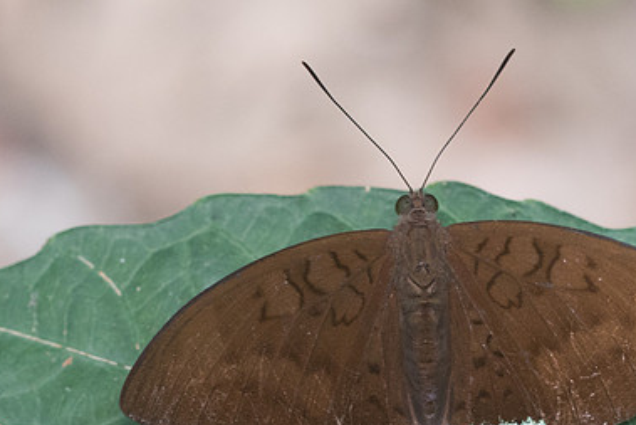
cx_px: 451
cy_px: 432
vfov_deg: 2.2
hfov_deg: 3.3
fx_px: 10975
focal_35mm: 621
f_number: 5.6
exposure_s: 1/320
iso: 800
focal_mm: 150
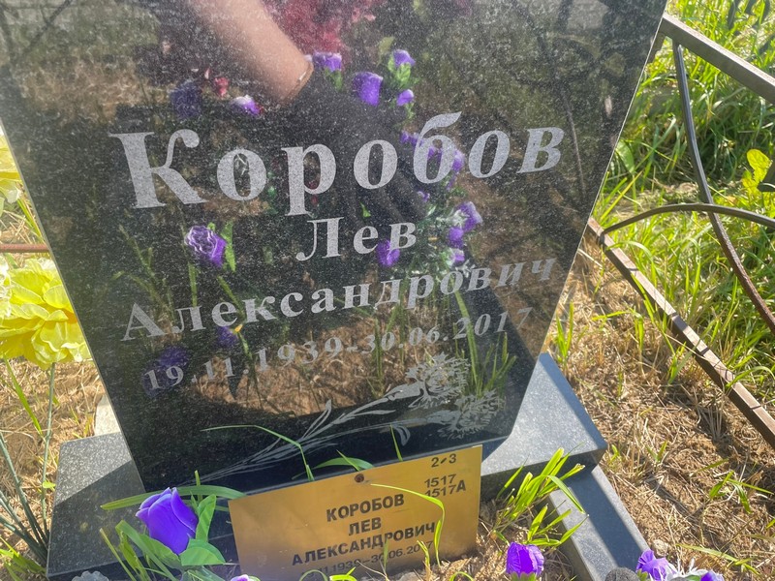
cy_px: 290
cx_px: 388
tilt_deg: -39.1
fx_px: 582
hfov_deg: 67.3
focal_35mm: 26
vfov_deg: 53.1
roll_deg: -3.2
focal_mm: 4.2
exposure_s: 1/615
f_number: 1.6
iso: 32
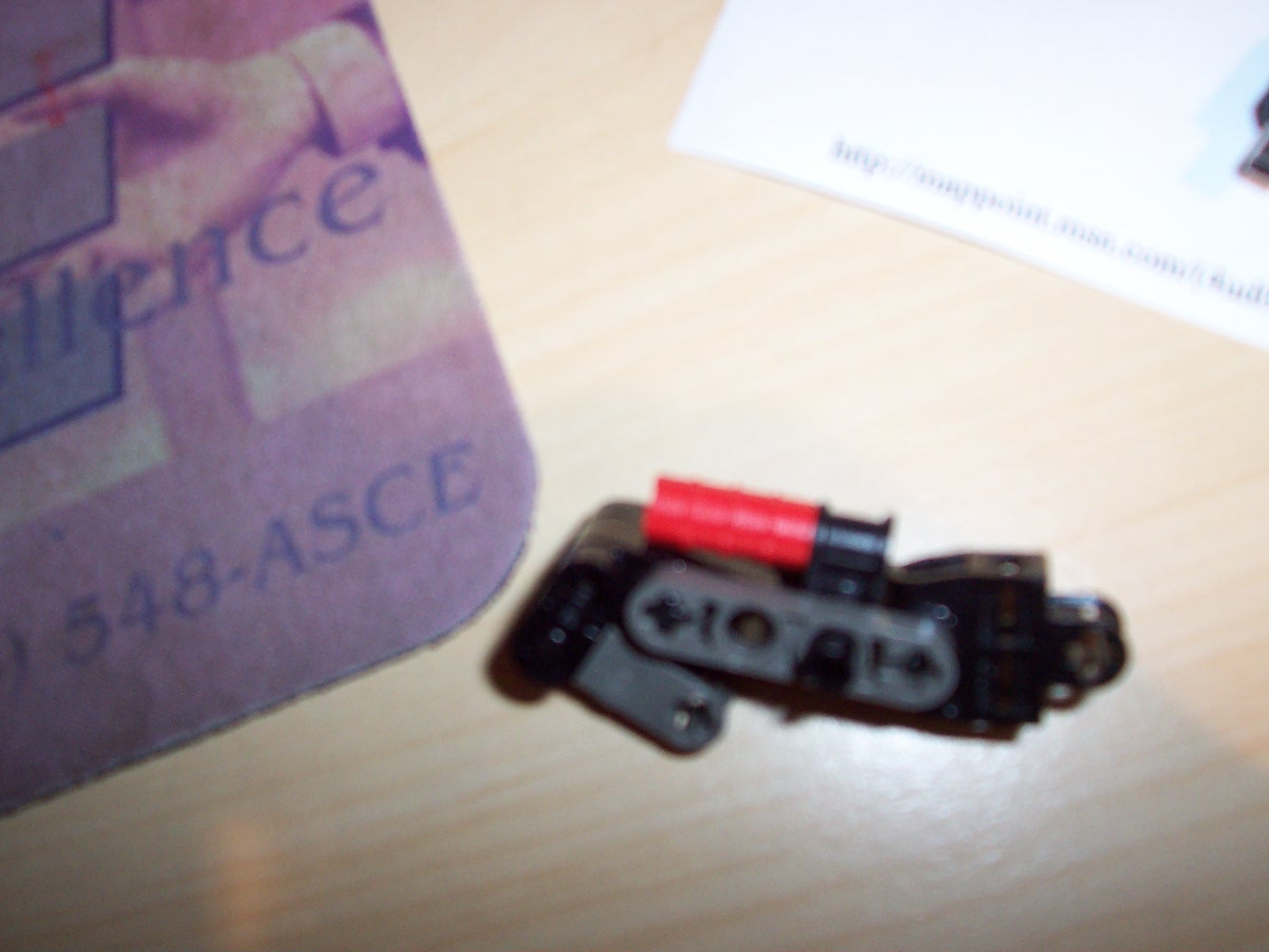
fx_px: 1356
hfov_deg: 50.1
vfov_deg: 38.7
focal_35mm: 37
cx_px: 634
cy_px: 476
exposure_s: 1/60
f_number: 2.8
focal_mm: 5.6
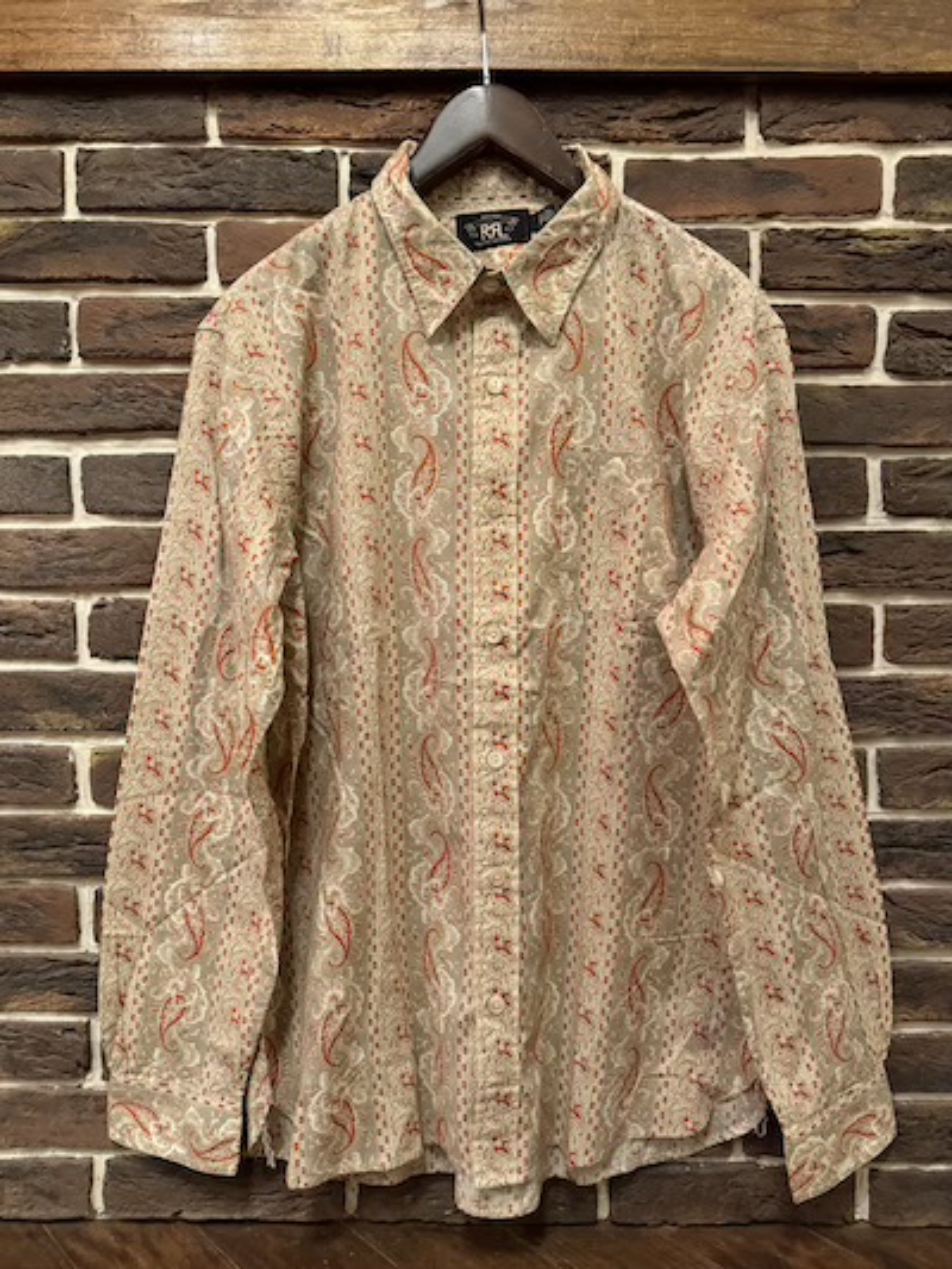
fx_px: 880
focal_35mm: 24
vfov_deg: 71.6
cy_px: 634
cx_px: 476
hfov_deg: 56.8
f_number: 1.78
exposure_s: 1/60
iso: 800
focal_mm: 6.86
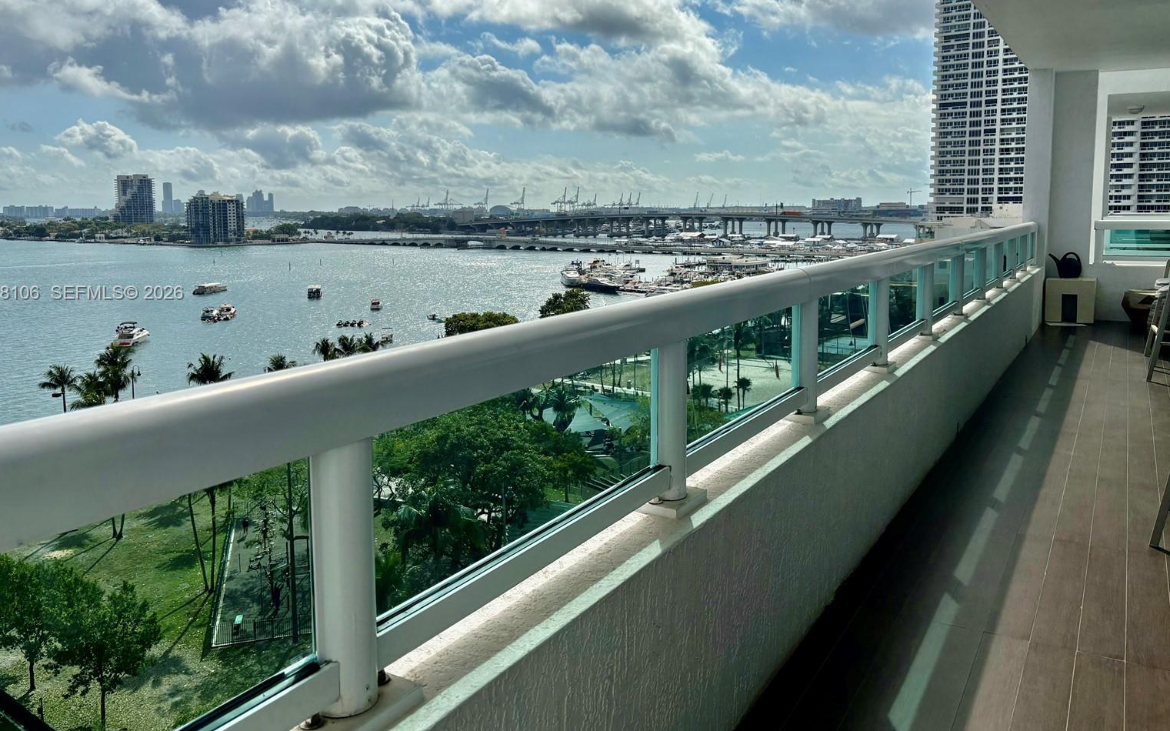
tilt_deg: -5.4
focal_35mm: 29
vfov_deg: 42.9
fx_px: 925
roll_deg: +0.8
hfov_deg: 64.6
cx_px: 559
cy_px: 294
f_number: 1.6
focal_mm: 5.96
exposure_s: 1/7813
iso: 50
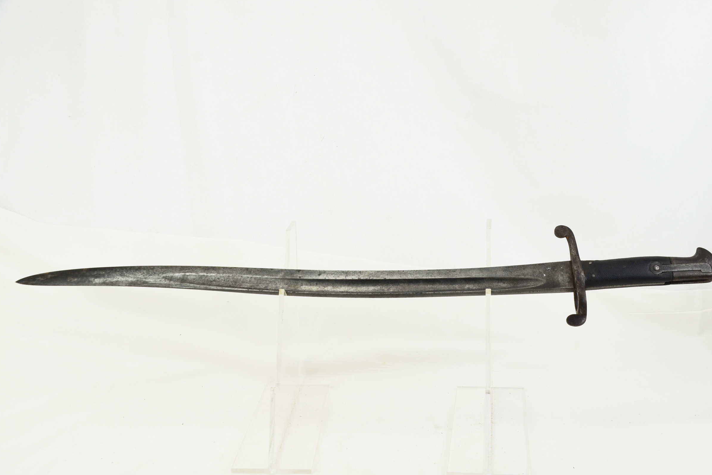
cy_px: 239
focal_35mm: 43
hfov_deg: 45.4
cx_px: 361
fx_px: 850
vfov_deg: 31.2
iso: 220
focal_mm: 28
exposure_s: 1/125
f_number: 5.6
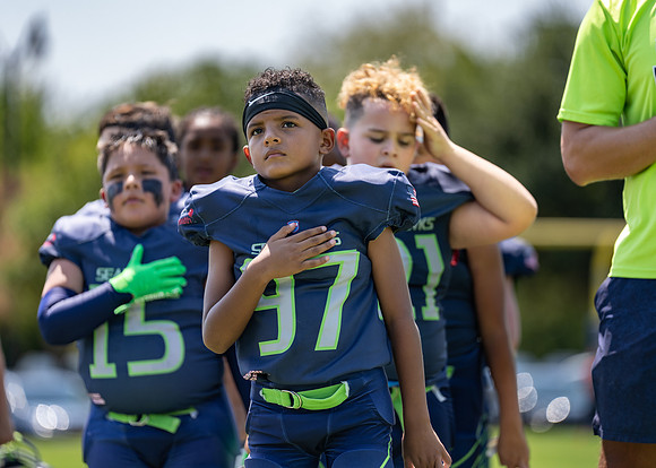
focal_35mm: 221
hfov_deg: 9.1
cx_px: 328
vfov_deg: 6.5
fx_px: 4108
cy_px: 234
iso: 100
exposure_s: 1/800
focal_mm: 200
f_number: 2.8
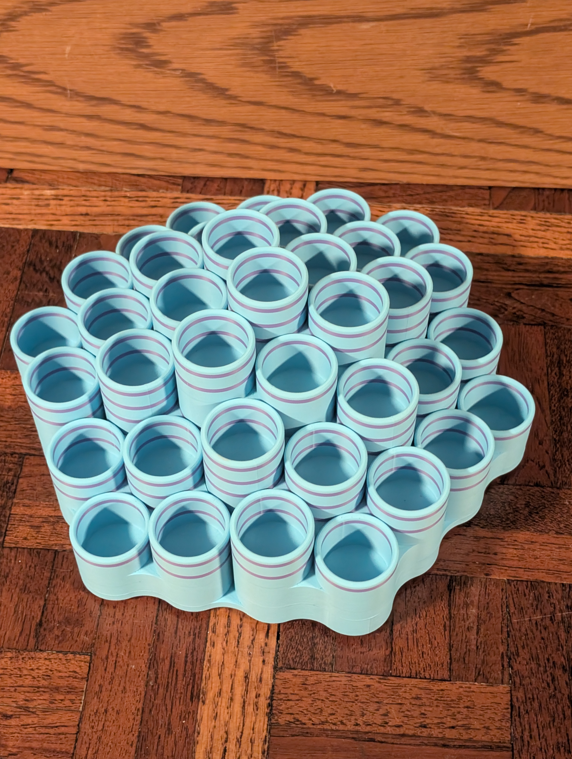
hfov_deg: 29.7
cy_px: 380
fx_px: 1077
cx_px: 286
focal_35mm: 49
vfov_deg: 38.9
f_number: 1.68
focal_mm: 6.9
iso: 1201
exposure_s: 1/40
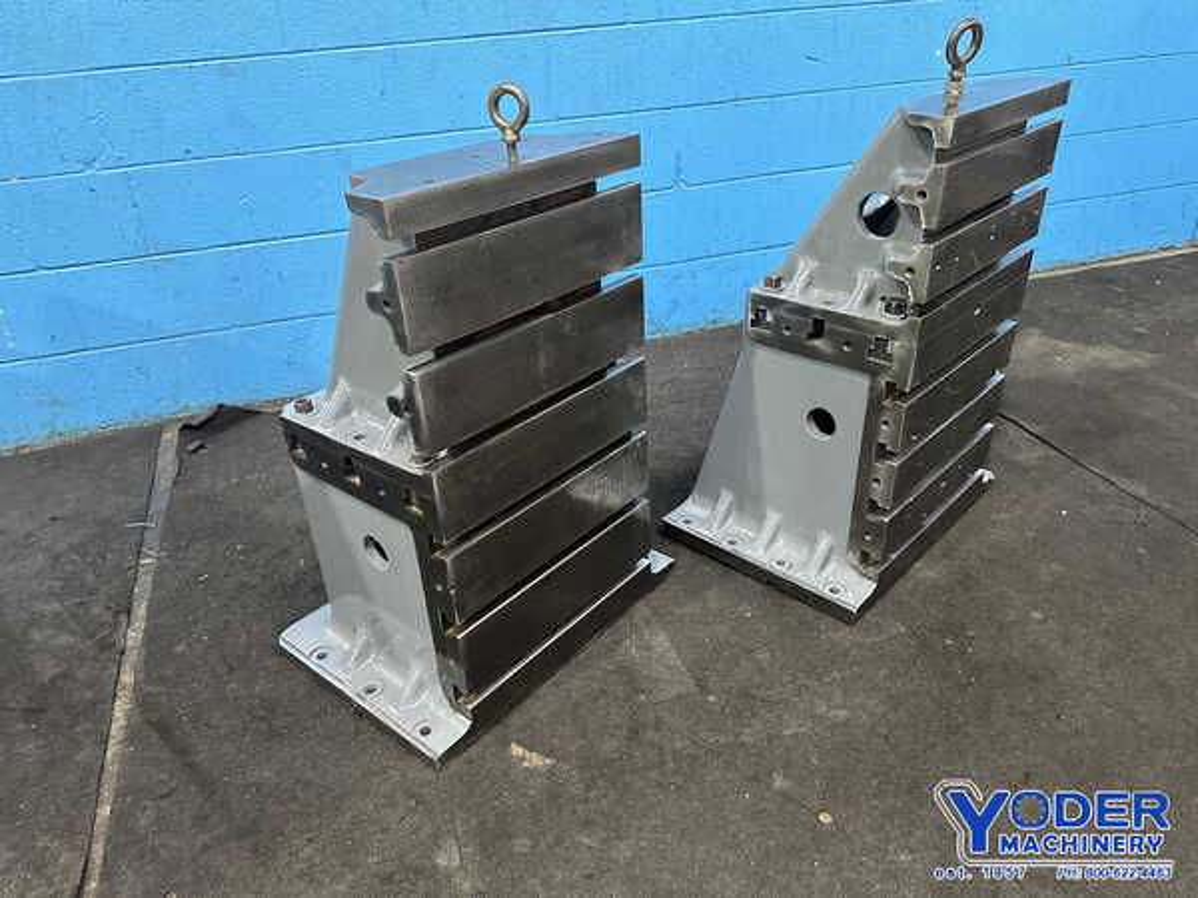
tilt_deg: -28.8
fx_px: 831
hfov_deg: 71.6
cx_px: 599
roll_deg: +2.4
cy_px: 449
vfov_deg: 56.8
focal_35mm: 24
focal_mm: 6.86
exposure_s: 1/60
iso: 500
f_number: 1.78
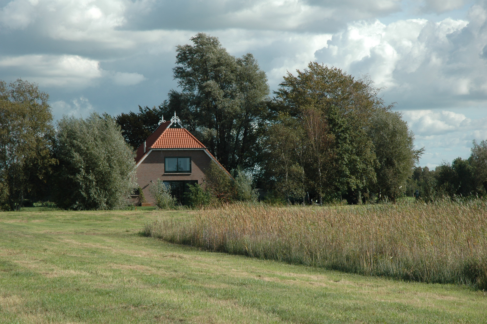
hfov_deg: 19.5
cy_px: 162
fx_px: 1419
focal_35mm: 105
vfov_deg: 13.0
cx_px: 244
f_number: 8
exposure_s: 1/500
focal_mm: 70
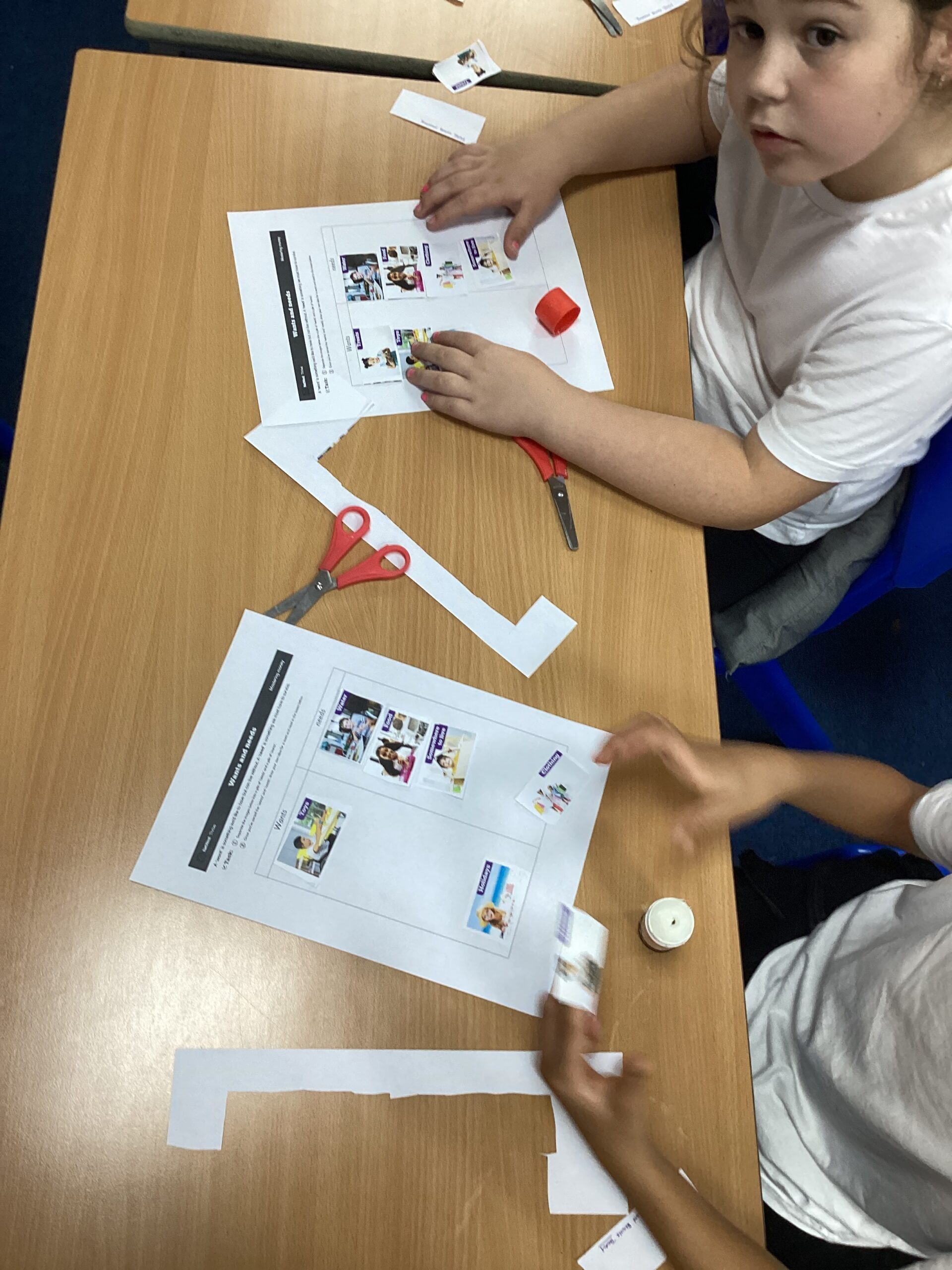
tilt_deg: -68.9
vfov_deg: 58.4
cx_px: 476
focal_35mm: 31
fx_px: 1137
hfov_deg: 45.4
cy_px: 635
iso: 100
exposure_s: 1/50
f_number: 2.4
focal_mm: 3.3
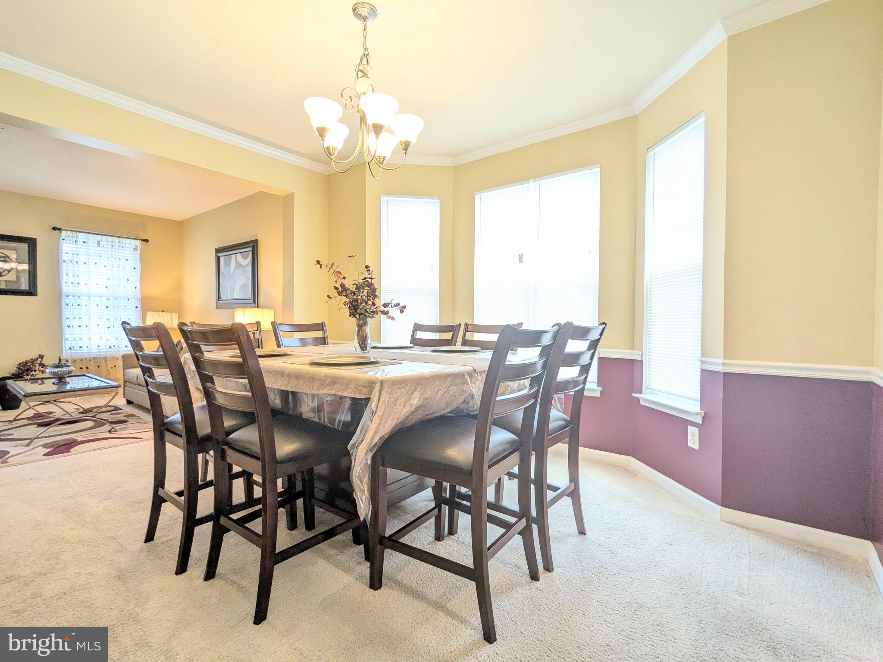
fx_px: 408
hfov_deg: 94.5
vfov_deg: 78.1
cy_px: 331
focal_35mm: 16
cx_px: 442
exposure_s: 1/60
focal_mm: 2.35
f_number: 2.2
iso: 141
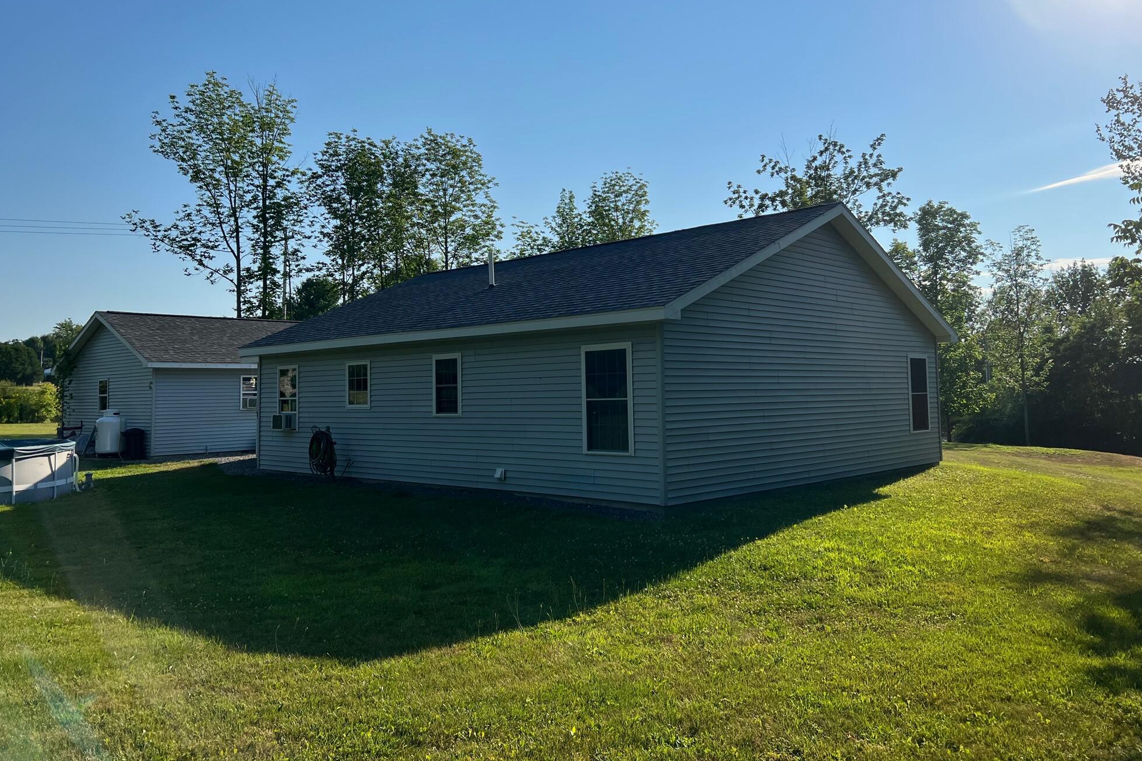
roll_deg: +1.3
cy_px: 325
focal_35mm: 28
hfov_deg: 65.5
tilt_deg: +3.8
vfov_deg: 46.3
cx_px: 581
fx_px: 888
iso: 50
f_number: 1.5
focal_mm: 5.7
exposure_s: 1/6993
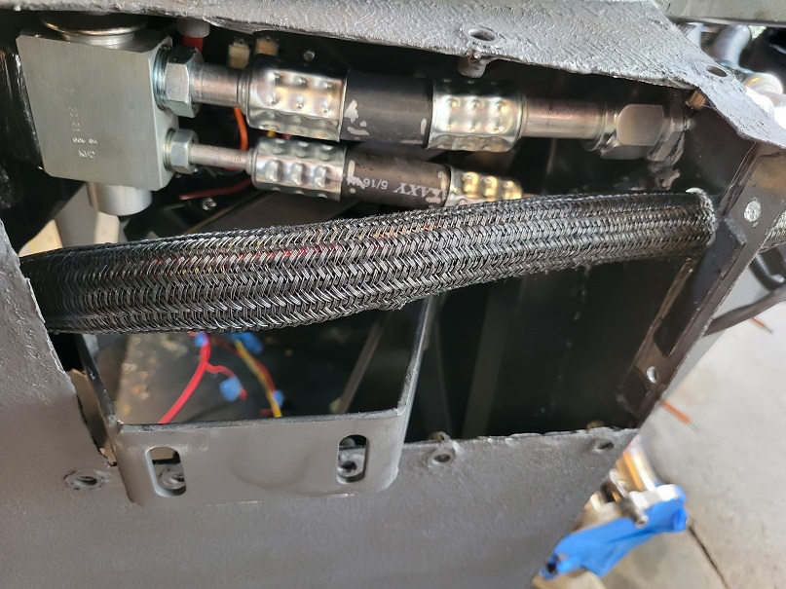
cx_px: 393
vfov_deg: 53.1
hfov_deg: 67.3
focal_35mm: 26
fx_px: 590
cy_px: 294
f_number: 1.8
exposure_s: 1/40
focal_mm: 5.4
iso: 320
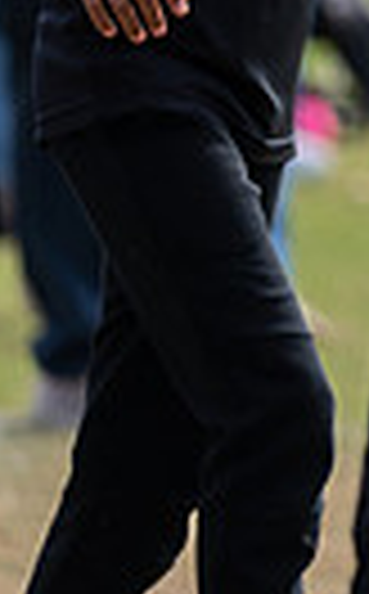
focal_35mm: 961
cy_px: -141
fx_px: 15531
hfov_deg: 1.4
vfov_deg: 2.2
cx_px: 925
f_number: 2.8
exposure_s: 1/1600
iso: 100
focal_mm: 170
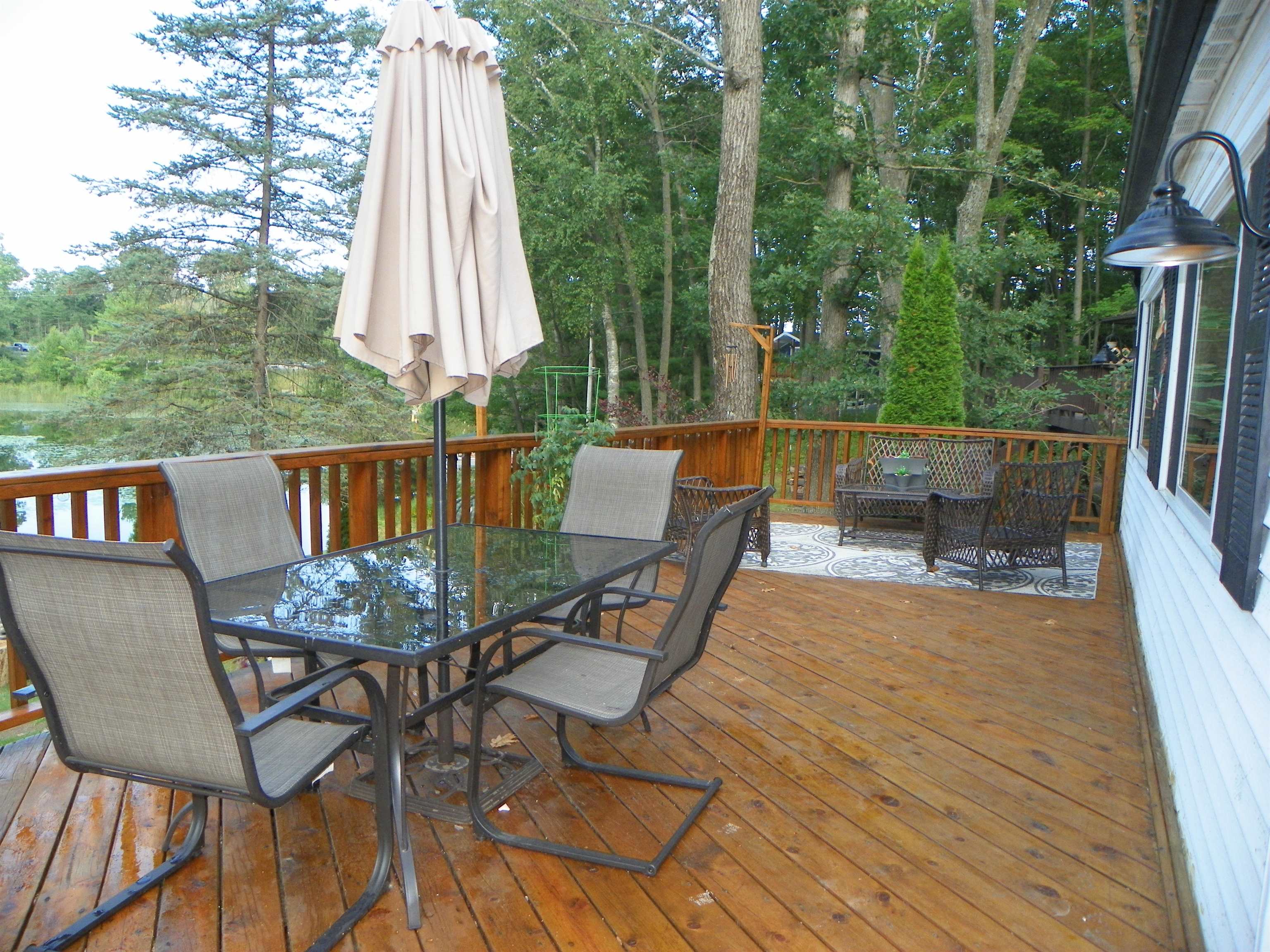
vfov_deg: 53.1
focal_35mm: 26
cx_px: 635
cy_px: 476
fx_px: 954
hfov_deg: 67.3
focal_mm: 4.6
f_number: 2.8
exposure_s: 1/160
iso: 64
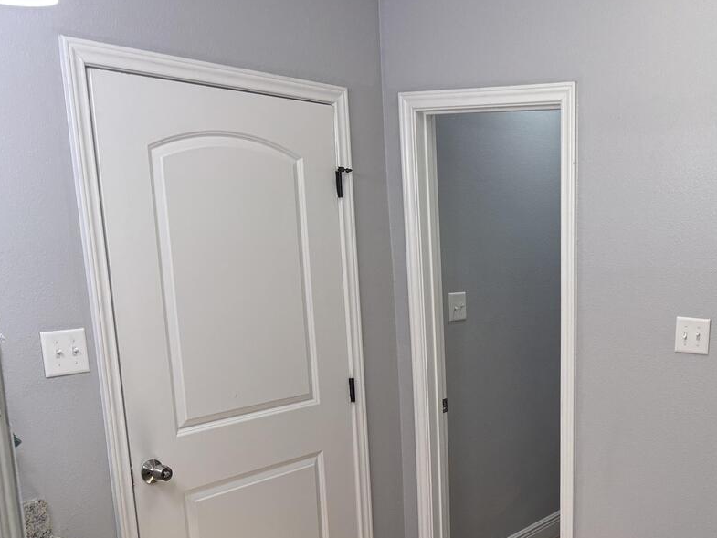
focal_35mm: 44
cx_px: 608
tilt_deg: -12.3
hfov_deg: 40.5
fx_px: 912
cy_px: 438
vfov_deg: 31.9
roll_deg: -0.9
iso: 100
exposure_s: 1/120
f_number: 1.78
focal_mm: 6.76
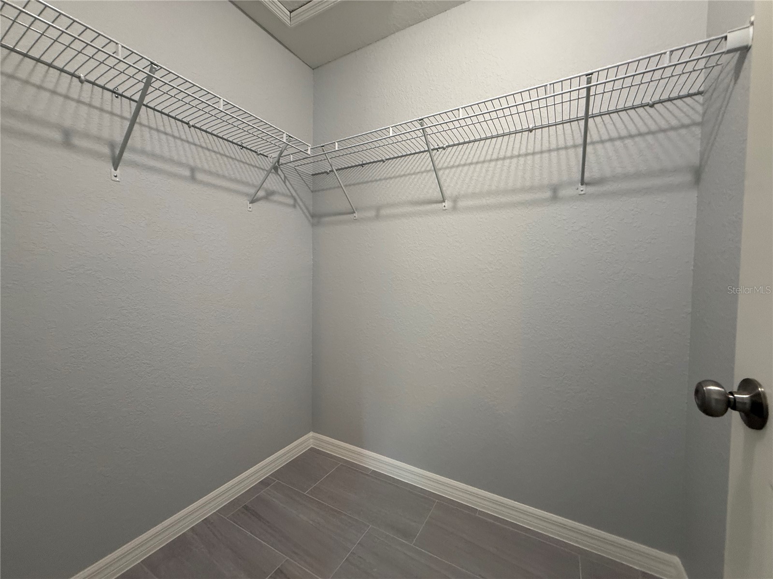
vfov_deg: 85.7
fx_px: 313
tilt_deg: -1.6
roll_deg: -0.3
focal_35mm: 14
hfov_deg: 102.1
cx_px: 386
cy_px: 290
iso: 250
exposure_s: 1/60
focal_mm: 2.22
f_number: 2.2
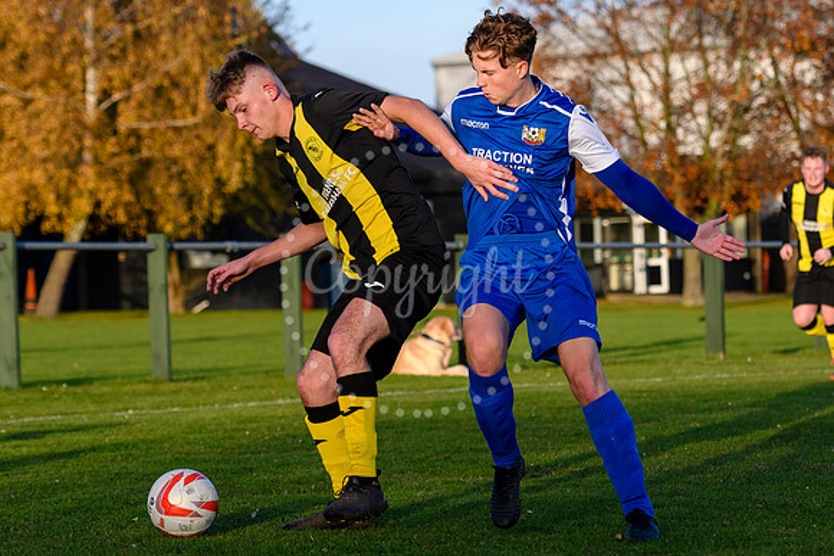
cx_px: 441
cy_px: 258
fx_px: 3549
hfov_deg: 13.4
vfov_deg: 9.0
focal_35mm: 153
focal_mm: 92
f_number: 4
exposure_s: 1/2000
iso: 560
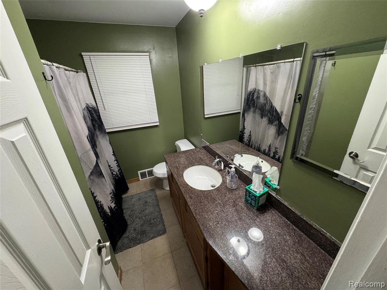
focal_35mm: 14
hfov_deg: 102.1
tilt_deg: -22.7
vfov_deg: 85.7
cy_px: 145
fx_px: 157
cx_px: 194
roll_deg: +3.7
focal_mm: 2.22
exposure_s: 1/60
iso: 500
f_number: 2.2
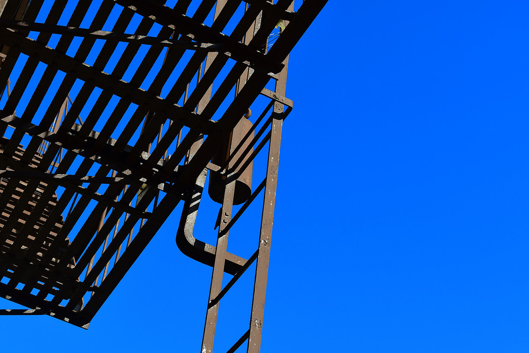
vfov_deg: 18.9
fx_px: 1058
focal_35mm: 72
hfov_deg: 28.1
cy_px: 176
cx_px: 264
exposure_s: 1/320
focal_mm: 48
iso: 200
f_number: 11
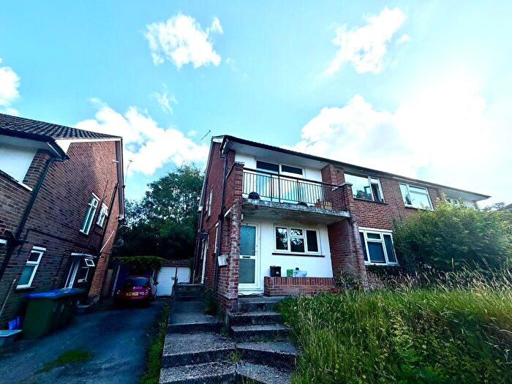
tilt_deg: +22.5
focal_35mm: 14
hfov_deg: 102.1
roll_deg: +0.2
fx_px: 207
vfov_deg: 85.7
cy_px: 192
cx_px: 256
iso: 25
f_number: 2.2
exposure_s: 1/853
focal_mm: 2.22
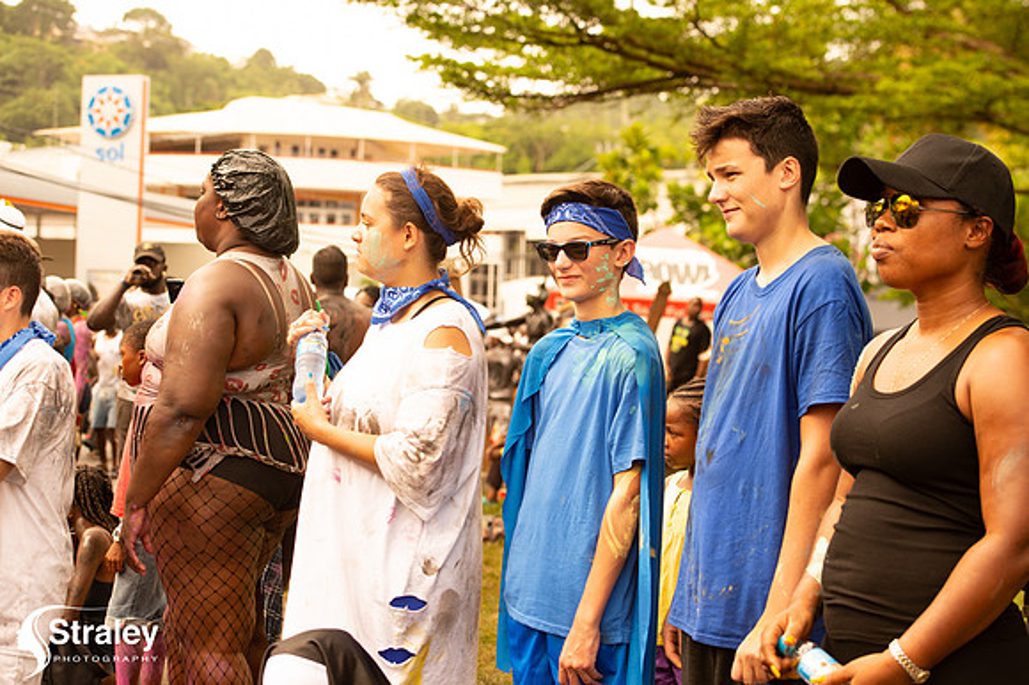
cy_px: 342
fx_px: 2000
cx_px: 514
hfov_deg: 28.9
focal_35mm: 70
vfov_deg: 19.4
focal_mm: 70
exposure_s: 1/160
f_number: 5.6
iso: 180
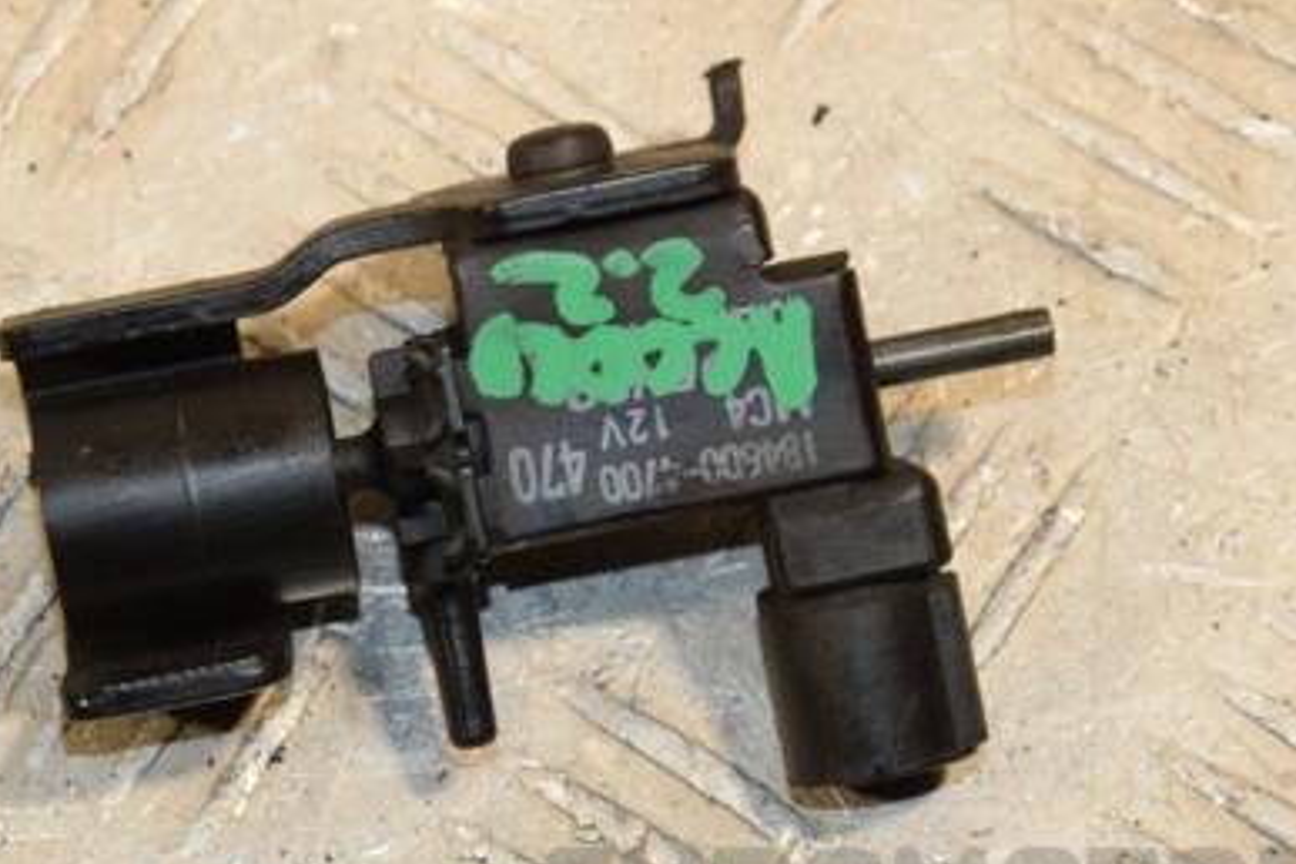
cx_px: 482
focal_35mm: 214
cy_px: 452
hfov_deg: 9.6
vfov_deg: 6.4
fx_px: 7703
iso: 800
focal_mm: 92
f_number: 8
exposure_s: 1/200
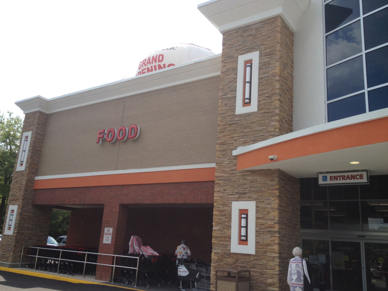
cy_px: 146
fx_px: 392
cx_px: 194
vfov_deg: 40.7
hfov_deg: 52.6
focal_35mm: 35
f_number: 2.4
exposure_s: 1/1534
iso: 64
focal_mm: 4.28
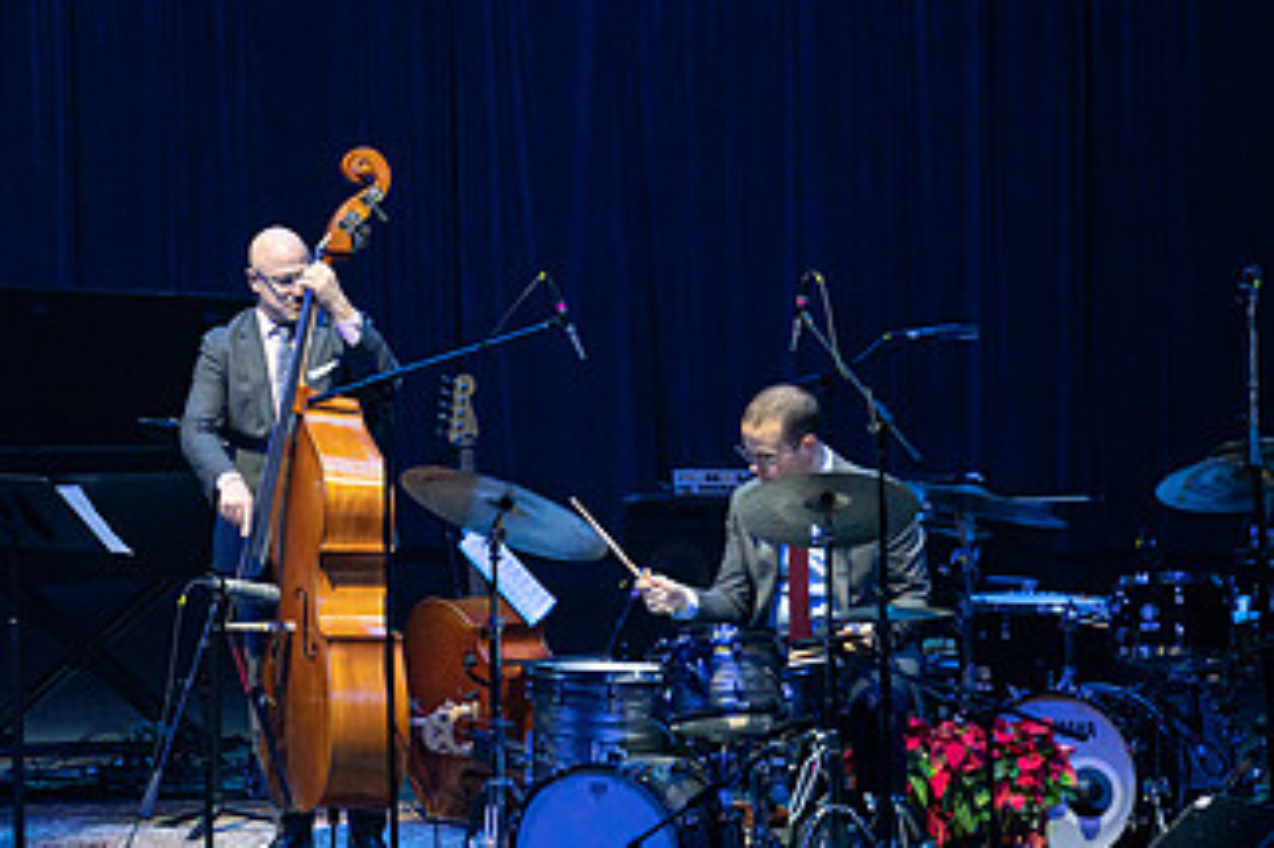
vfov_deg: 4.8
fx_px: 10045
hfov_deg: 7.2
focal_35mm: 284
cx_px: 134
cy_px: 266
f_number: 7.1
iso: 2500
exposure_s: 1/250
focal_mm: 158
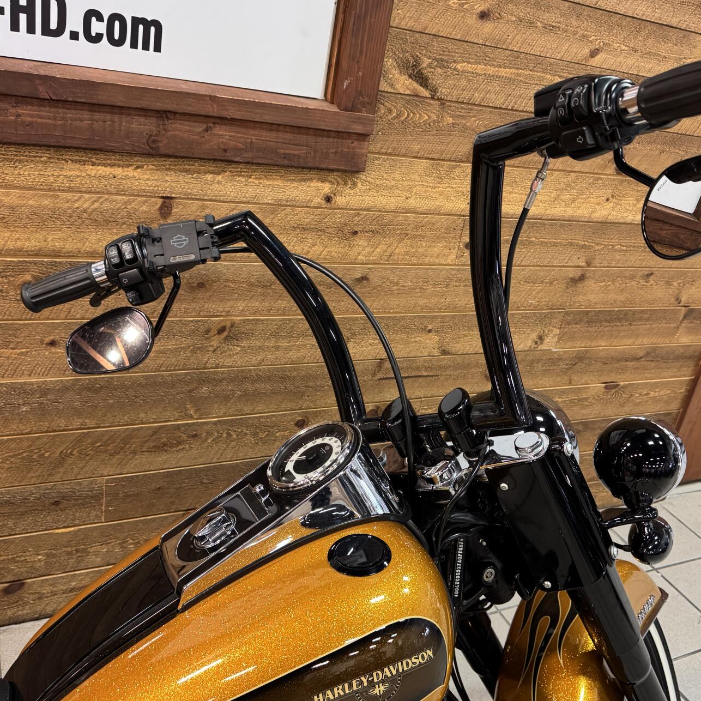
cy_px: 352
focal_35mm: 33
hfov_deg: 49.6
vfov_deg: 49.7
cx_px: 397
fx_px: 756
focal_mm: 6.76
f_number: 1.78
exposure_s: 1/60
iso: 400
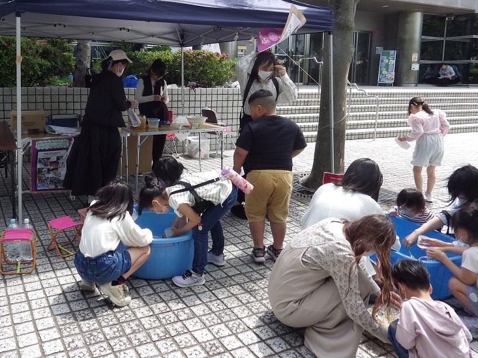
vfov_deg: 46.4
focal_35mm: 30
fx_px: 414
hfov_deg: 58.5
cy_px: 134
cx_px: 155
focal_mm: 4
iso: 100
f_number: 3.1
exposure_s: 1/640
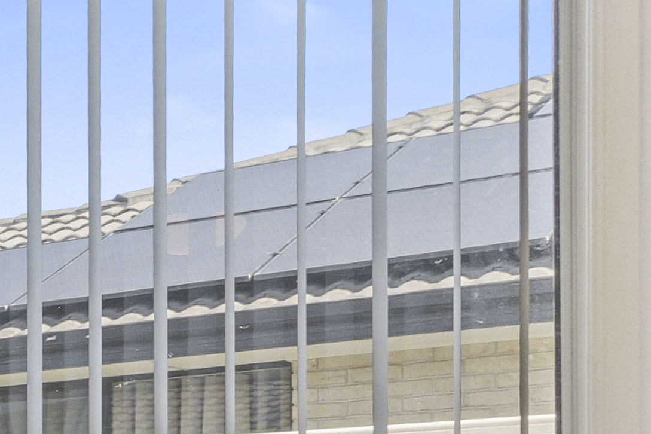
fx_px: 1697
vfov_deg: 13.8
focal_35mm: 94
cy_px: 629
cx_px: -1056
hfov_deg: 13.3
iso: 1250
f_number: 9
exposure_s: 1/30
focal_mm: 11
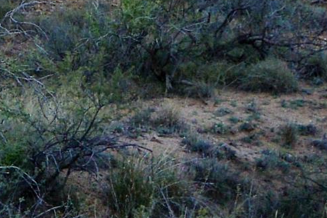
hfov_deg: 9.8
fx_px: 1617
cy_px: -47
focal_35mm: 178
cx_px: -524
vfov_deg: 7.6
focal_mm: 10.9
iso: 160
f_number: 5.6
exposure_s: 1/60
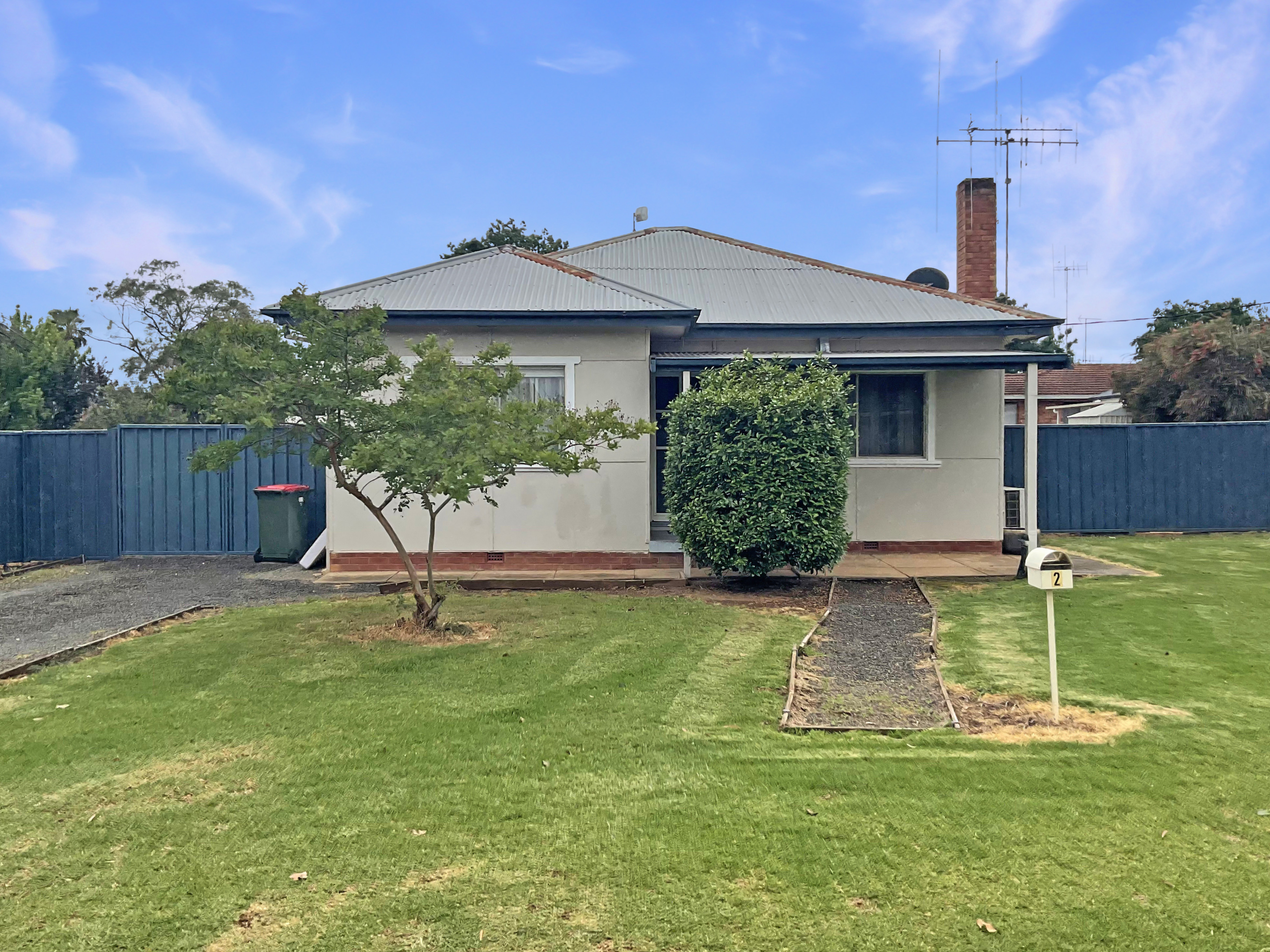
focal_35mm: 30
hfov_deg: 60.0
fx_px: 1101
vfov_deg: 46.8
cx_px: 645
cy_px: 478
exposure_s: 1/3125
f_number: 1.8
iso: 16
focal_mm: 3
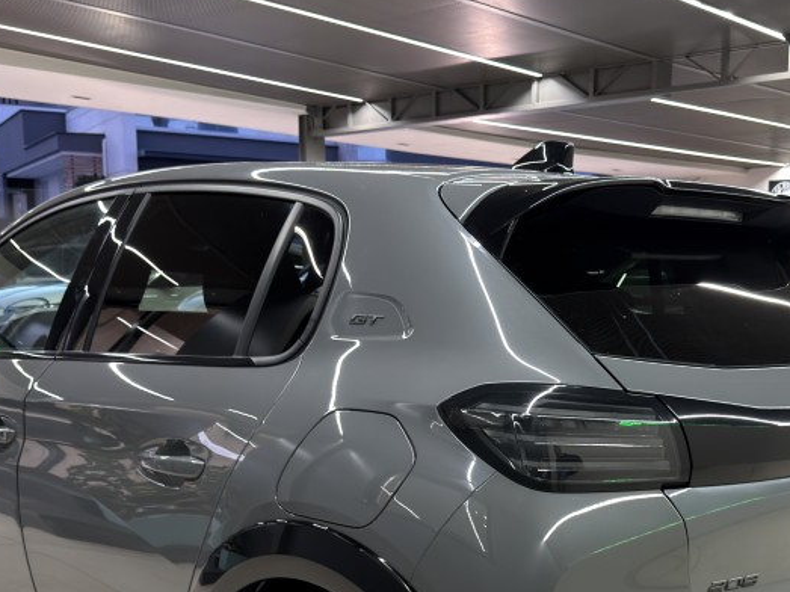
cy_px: 486
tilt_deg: -10.9
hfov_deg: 40.4
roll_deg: -0.9
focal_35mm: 47
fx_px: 1072
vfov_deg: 30.0
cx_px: 440
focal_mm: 6.76
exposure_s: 1/33
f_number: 1.78
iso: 320
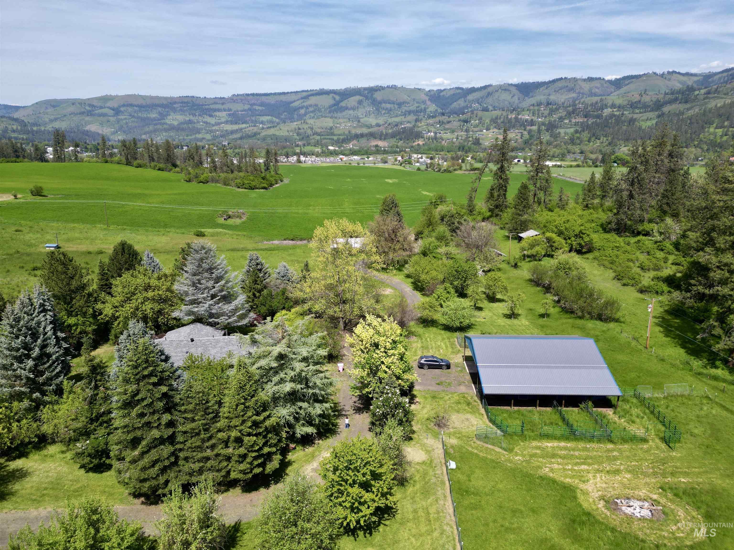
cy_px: 275
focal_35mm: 24
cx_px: 367
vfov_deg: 56.8
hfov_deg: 71.6
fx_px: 509
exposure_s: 1/2500
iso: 110
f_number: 1.7
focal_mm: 6.72
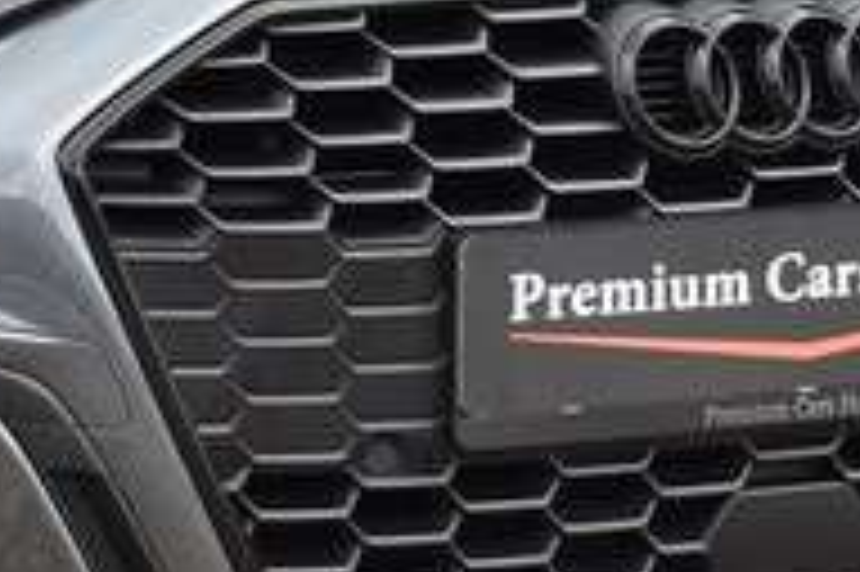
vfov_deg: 3.4
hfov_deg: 5.1
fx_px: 9619
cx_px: -648
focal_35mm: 403
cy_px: -383
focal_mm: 50
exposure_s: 1/200
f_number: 7.1
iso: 400
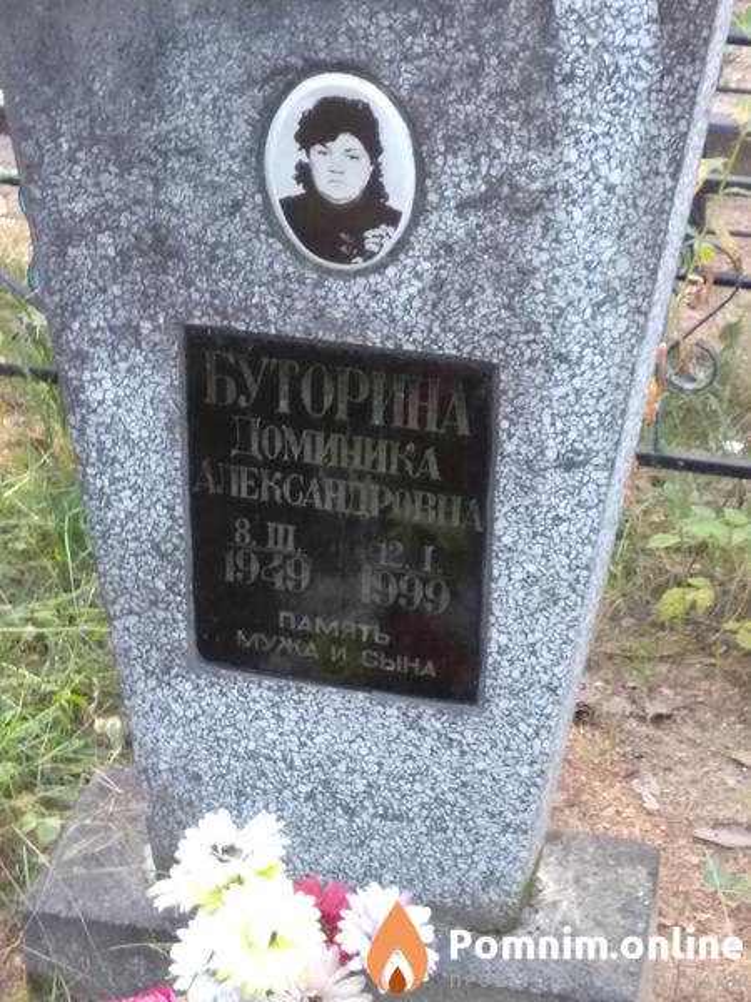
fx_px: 752
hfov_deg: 53.1
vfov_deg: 67.3
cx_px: 376
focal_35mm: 26
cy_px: 501
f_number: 2.2
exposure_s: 1/30
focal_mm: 3.81
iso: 400
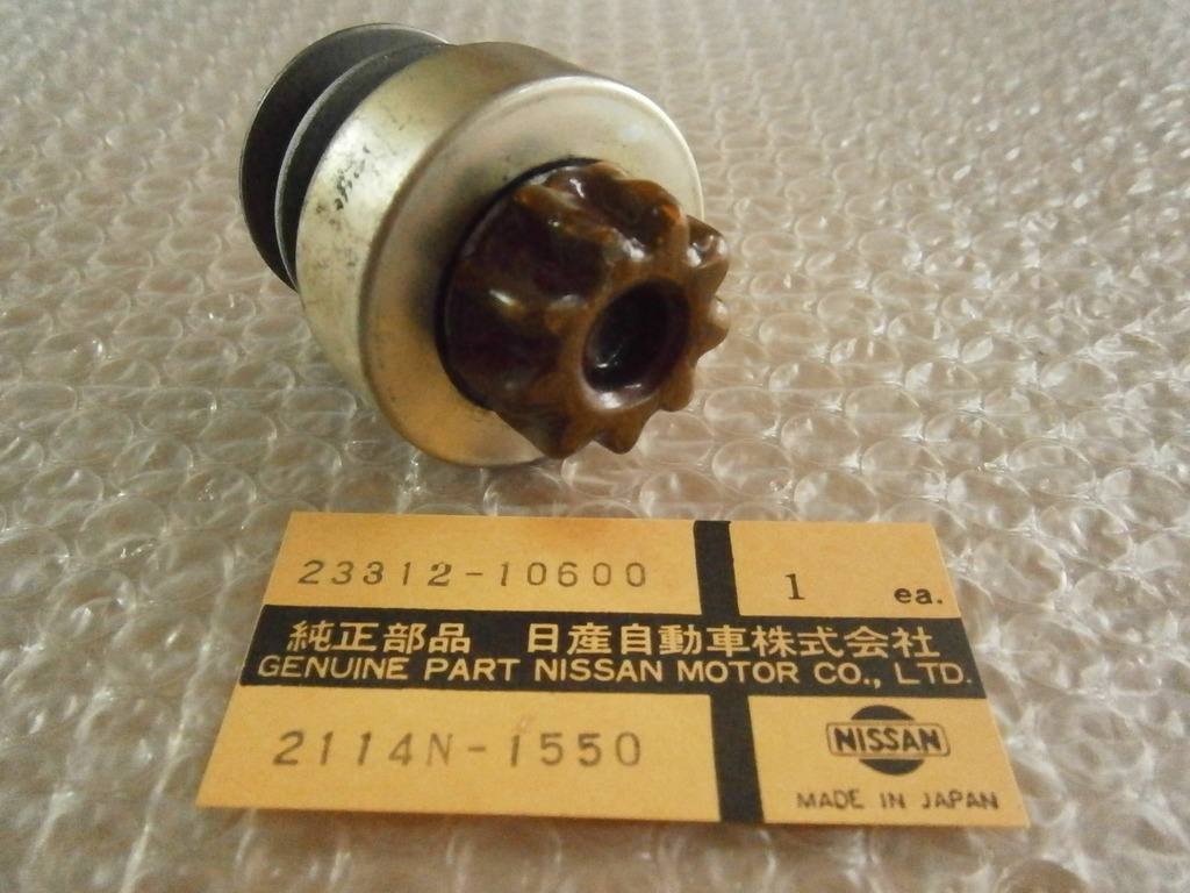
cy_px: 446
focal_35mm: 26
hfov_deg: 67.3
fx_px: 894
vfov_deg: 53.1
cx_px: 595
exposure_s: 1/15
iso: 1600
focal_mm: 4.7
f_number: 2.8
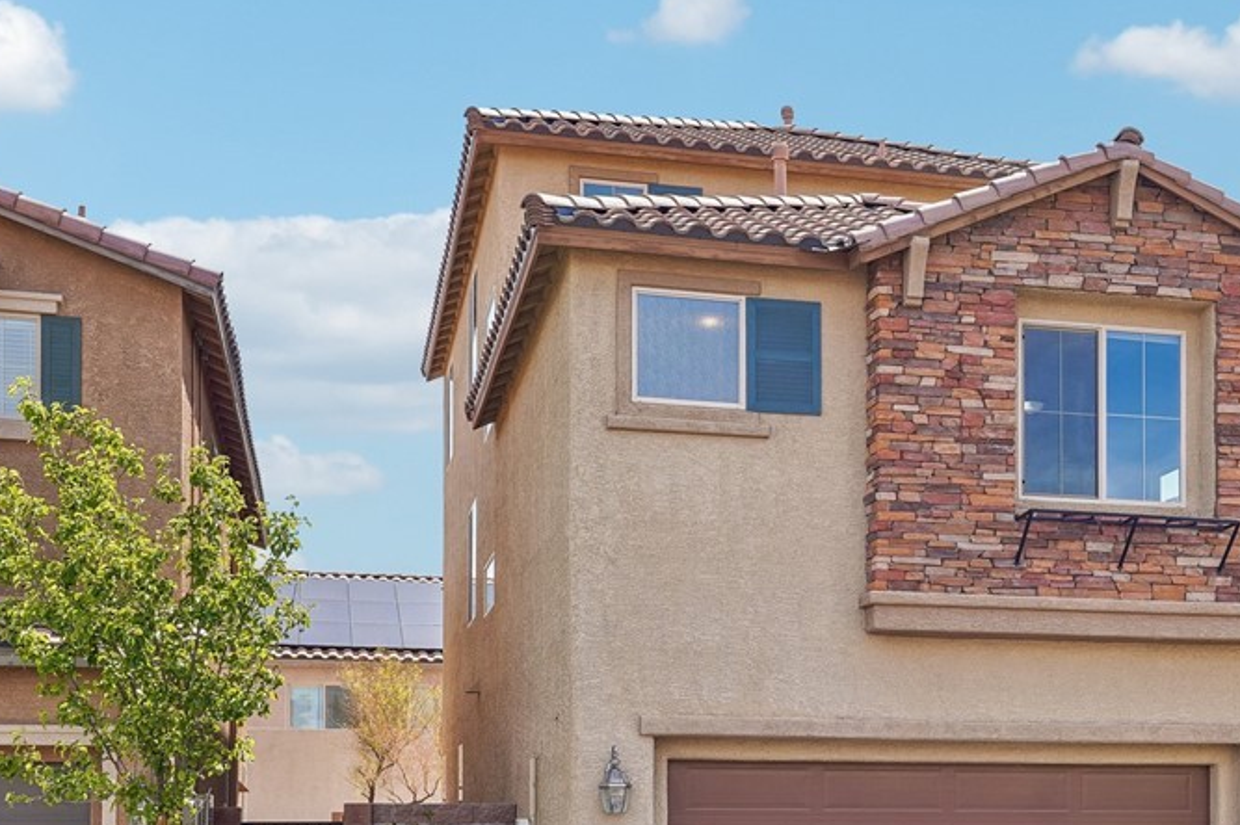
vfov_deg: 23.6
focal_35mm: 57
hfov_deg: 34.4
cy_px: 601
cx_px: 922
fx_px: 1962
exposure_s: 1/125
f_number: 8
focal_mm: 35
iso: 100
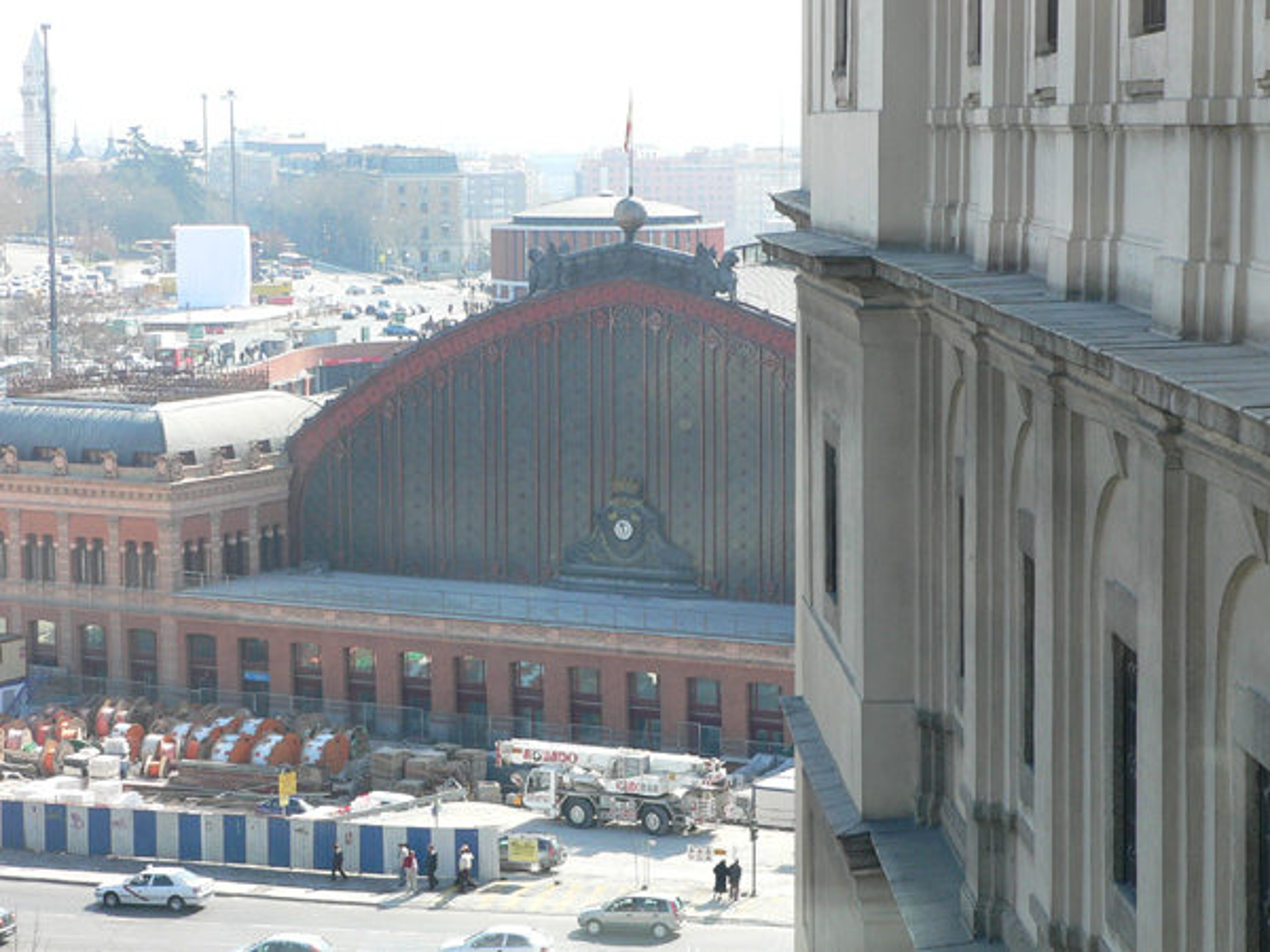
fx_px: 3192
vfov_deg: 17.0
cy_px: 476
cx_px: 635
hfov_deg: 22.5
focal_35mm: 87
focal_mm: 11.4
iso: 100
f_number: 4
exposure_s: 1/200
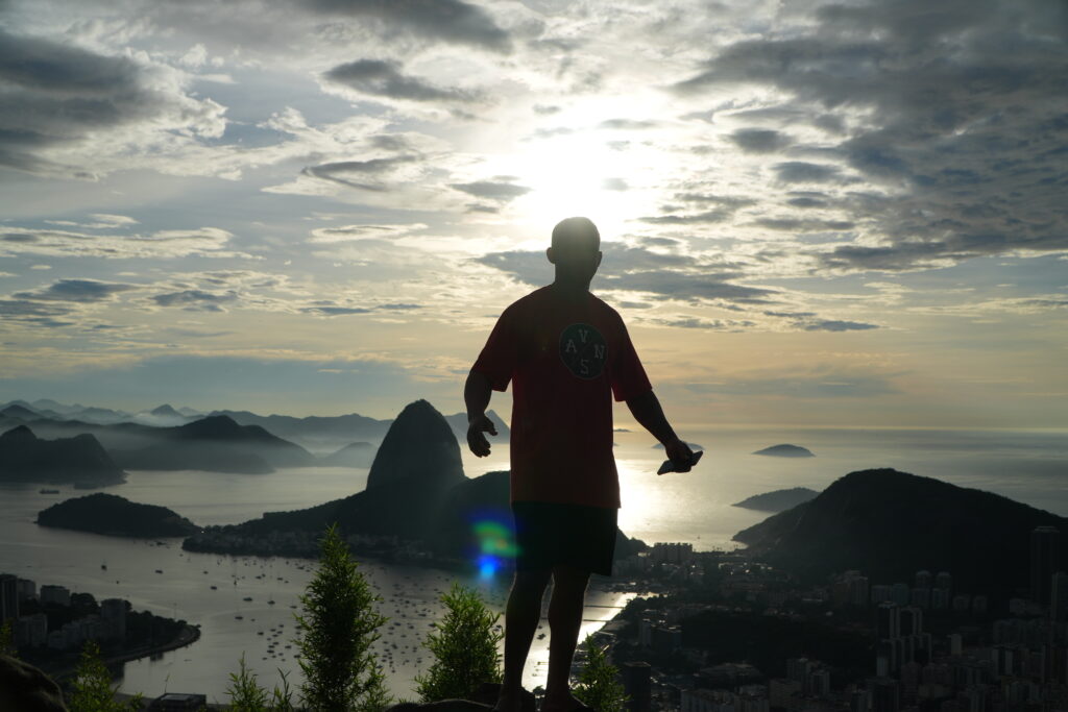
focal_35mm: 39
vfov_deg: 34.2
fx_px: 1157
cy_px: 356
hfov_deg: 49.5
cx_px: 534
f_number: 4.5
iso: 100
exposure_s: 1/3200
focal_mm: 26
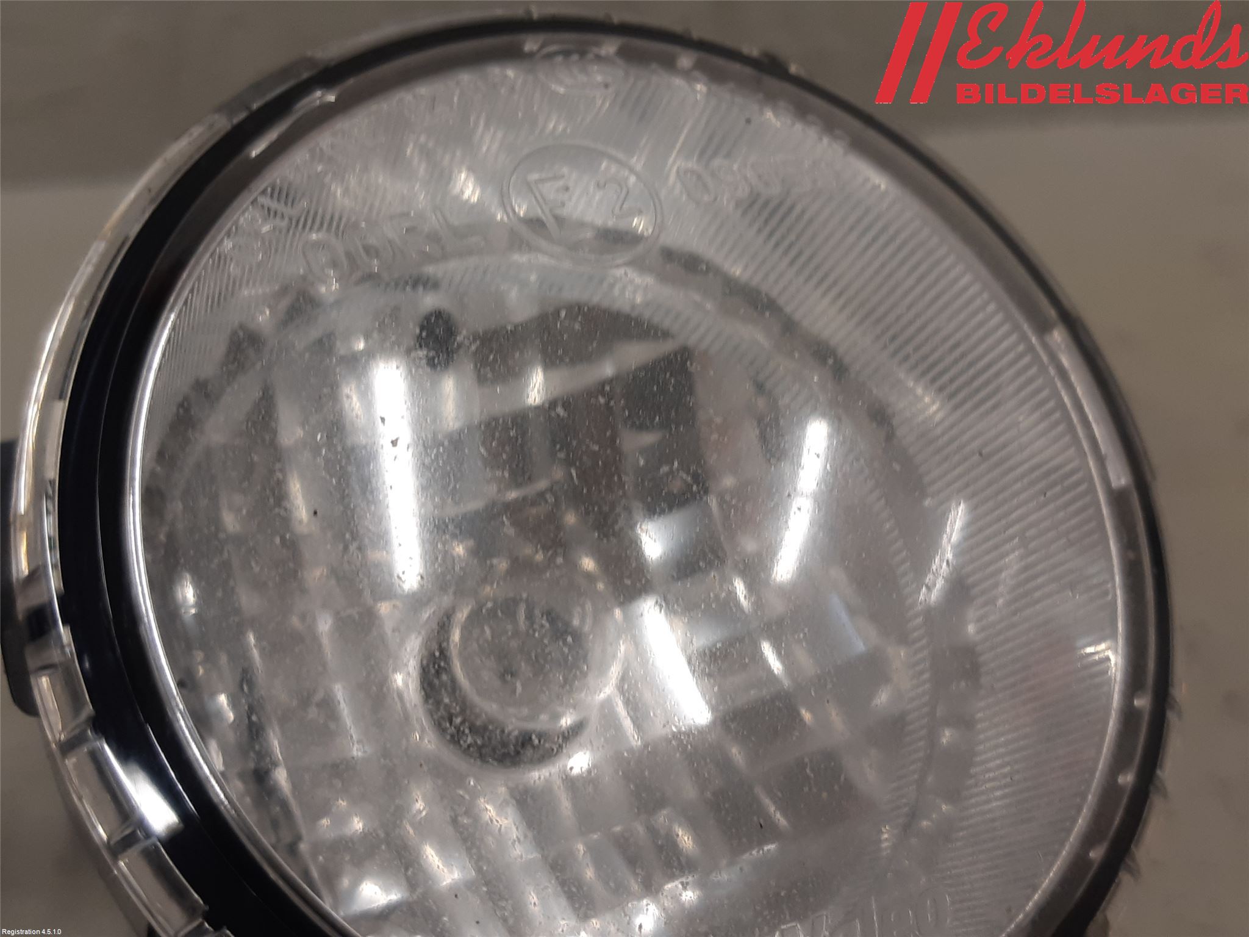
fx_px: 938
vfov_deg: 53.1
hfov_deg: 67.3
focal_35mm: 26
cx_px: 624
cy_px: 468
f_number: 1.7
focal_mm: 3.93
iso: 50
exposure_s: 1/50
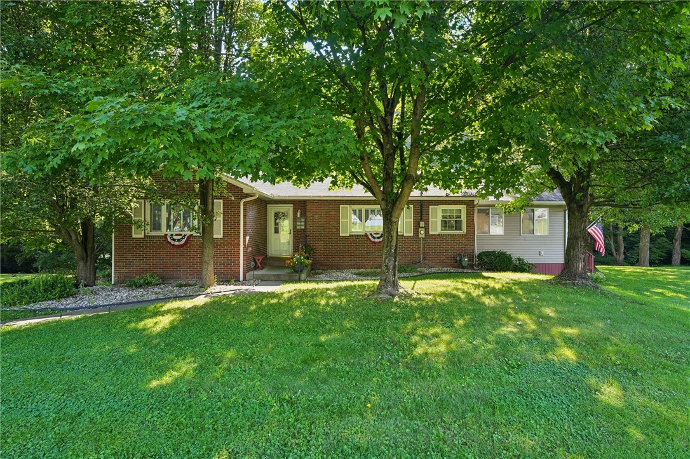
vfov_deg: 69.4
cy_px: 230
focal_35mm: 17
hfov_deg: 92.3
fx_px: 331
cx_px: 345
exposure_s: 1/30
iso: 200
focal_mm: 17.3
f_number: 8
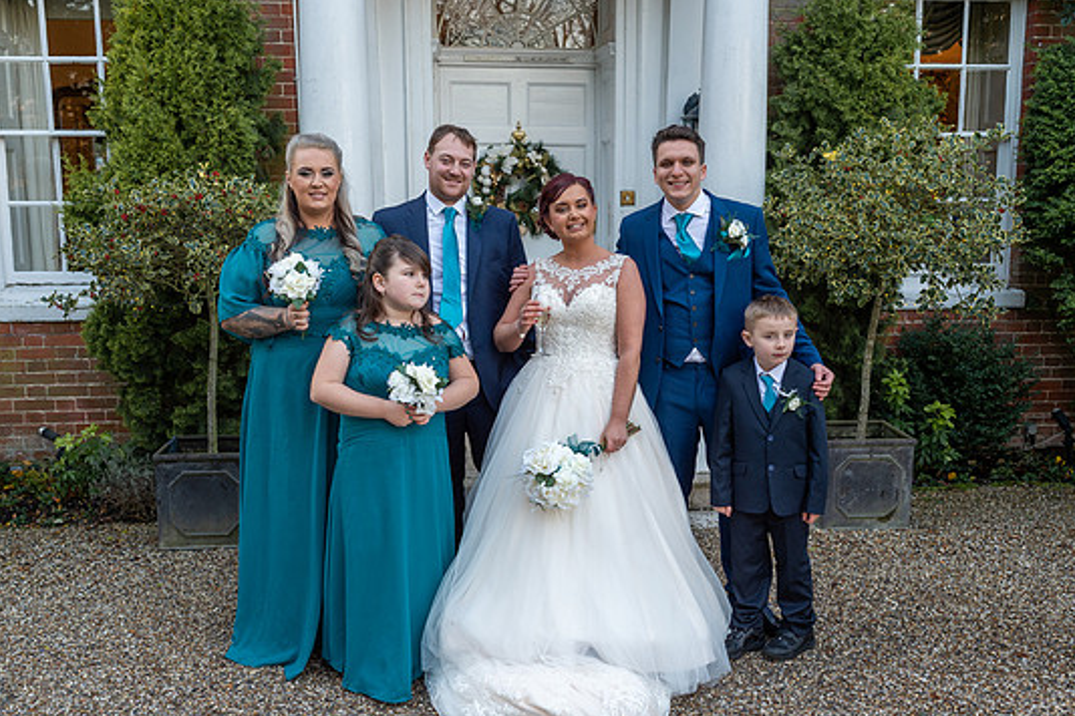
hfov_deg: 50.7
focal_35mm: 38
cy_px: 370
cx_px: 550
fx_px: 1135
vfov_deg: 35.1
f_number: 4
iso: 250
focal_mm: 35
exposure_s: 1/160
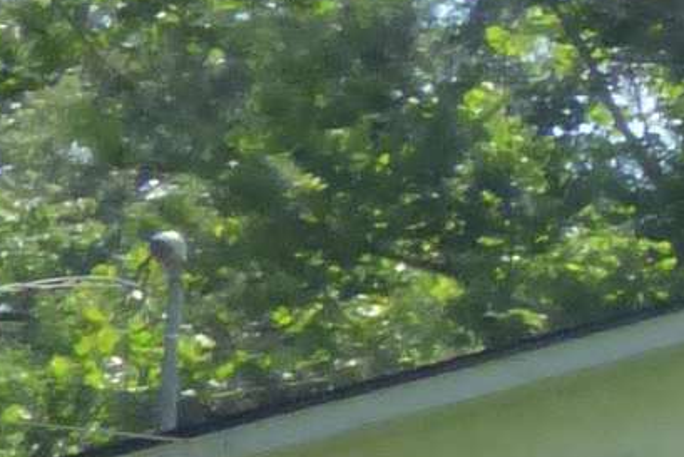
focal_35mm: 203
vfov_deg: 6.8
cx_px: 2410
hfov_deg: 7.9
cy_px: 216
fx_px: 3858
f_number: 4.5
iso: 800
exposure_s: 1/2000
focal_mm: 4.61
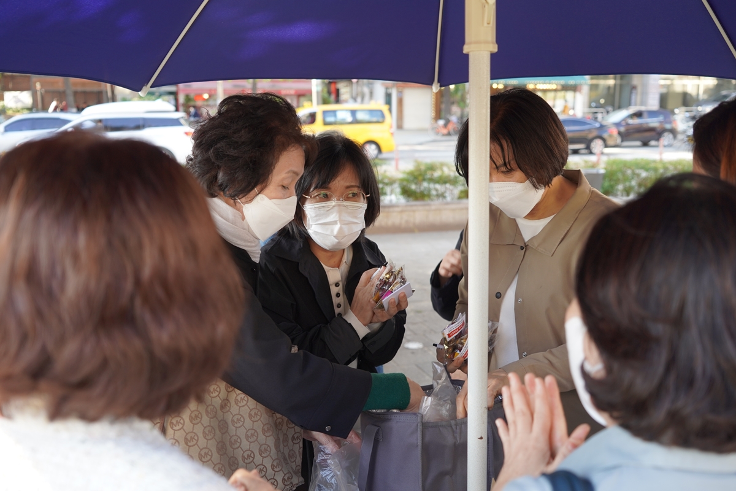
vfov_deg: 35.9
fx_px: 756
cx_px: 368
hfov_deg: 51.9
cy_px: 246
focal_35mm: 37
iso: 400
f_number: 4
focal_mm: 37
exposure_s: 1/160
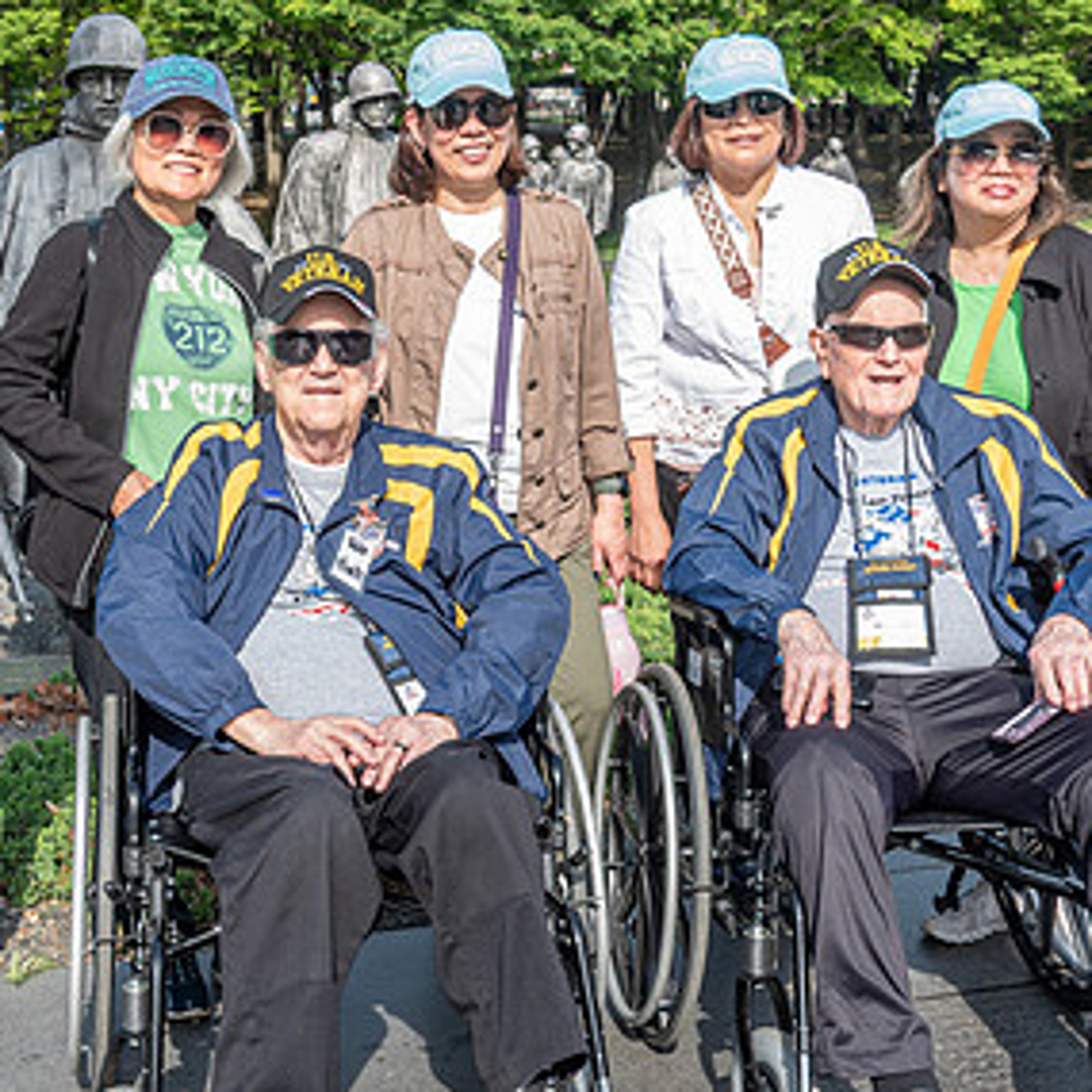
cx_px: 369
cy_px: 537
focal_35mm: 61
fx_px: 2177
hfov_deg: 28.0
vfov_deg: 28.2
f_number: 7.1
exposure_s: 1/125
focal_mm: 30
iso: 100
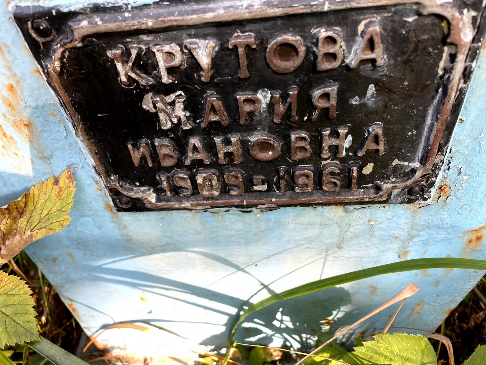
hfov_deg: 67.3
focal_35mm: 26
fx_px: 365
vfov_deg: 53.1
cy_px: 182
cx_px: 243
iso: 32
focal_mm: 4.2
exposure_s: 1/121
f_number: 1.6
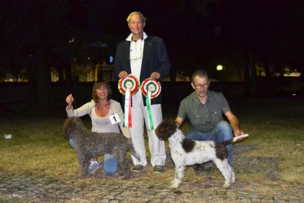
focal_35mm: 27
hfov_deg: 67.4
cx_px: 152
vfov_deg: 48.0
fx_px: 228
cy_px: 102
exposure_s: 1/60
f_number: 3.5
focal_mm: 18
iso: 3200
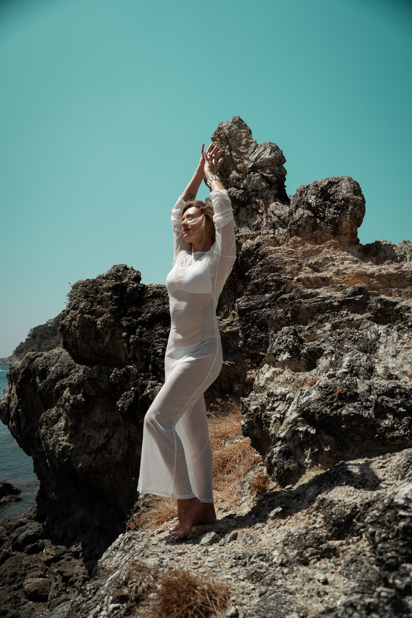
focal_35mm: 31
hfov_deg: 42.3
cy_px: 309
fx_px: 532
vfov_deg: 60.3
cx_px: 206
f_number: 3.2
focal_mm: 31
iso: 160
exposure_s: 1/1000
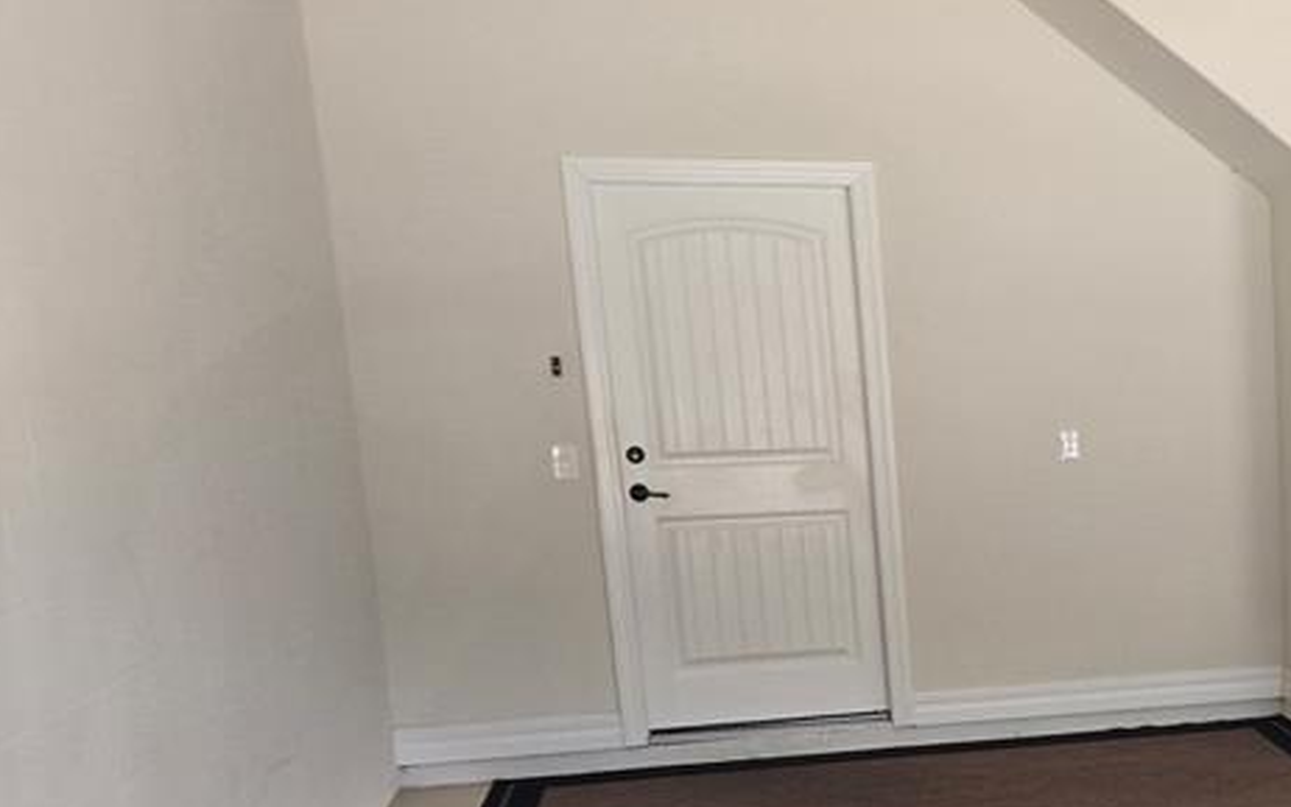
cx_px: 1364
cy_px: 732
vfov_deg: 23.3
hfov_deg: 33.5
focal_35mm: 54
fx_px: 1900
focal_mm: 5.4
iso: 160
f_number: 1.8
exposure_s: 1/120
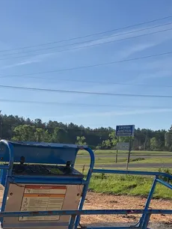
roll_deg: -1.5
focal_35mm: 67
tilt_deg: -10.5
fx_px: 443
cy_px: 234
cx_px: 11
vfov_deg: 27.2
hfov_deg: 21.4
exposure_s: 1/2208
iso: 32
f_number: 1.8
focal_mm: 3.99
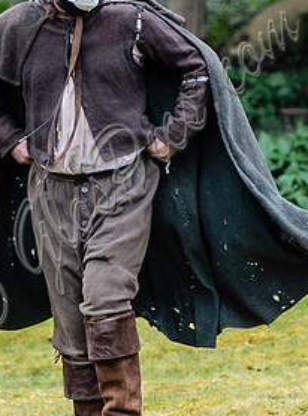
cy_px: 117
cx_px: 59
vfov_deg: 2.6
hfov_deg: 1.9
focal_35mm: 759
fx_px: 9074
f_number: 2.8
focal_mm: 200
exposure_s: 1/1000
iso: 640
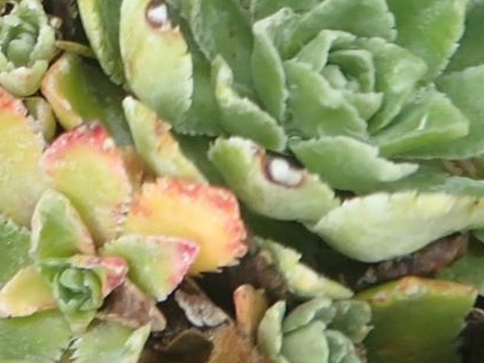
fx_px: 2014
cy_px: -203
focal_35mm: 144
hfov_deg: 12.6
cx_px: -366
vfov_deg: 9.9
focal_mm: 5.5
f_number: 3.2
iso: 100
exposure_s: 1/125
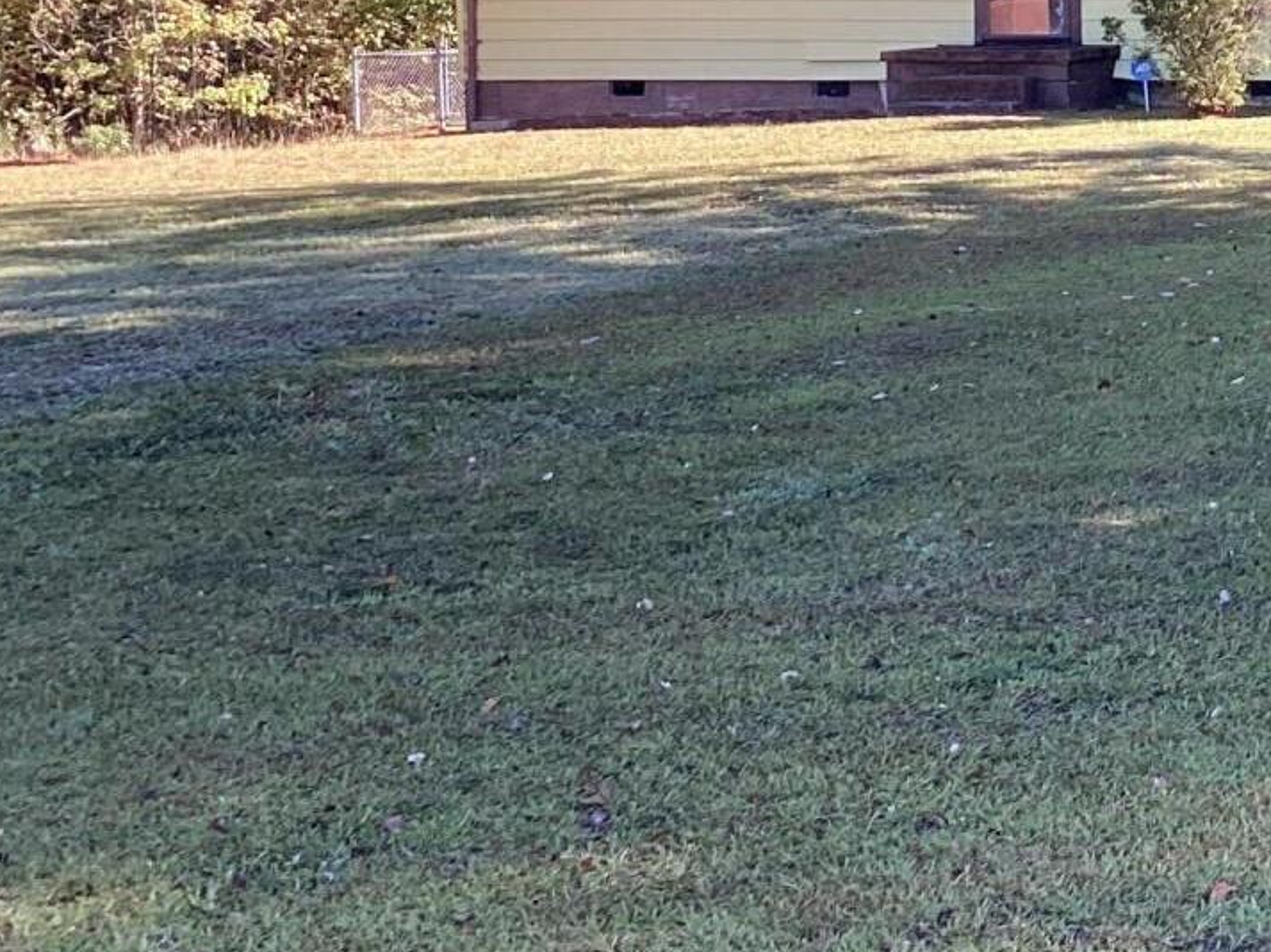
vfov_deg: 16.7
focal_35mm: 87
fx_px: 3193
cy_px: 48
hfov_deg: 21.0
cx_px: 1515
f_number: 2.4
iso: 25
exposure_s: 1/120
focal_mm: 3.3
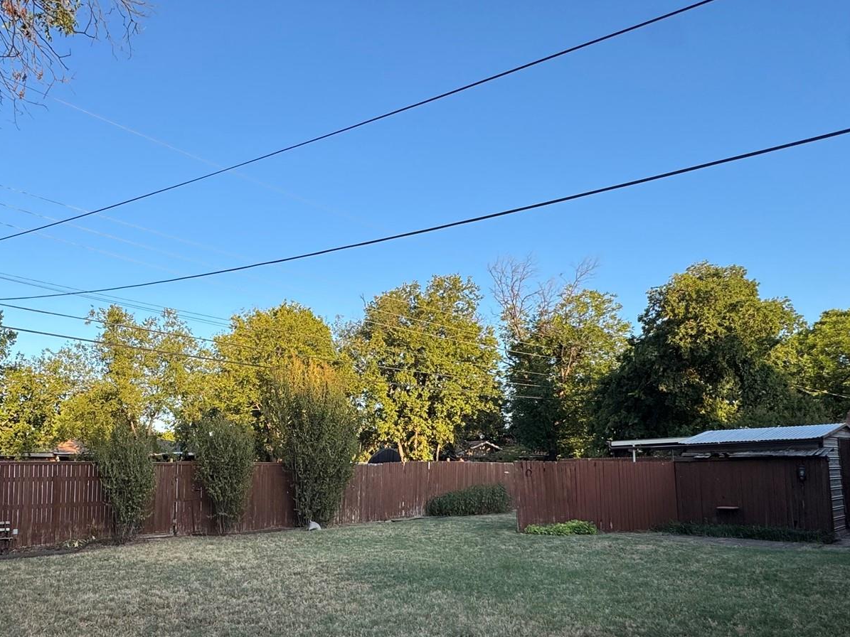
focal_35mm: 24
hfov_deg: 70.1
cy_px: 432
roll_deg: +1.0
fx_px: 589
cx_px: 304
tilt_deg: +3.4
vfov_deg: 55.4
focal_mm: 2.22
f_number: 2.2
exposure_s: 1/401
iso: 40
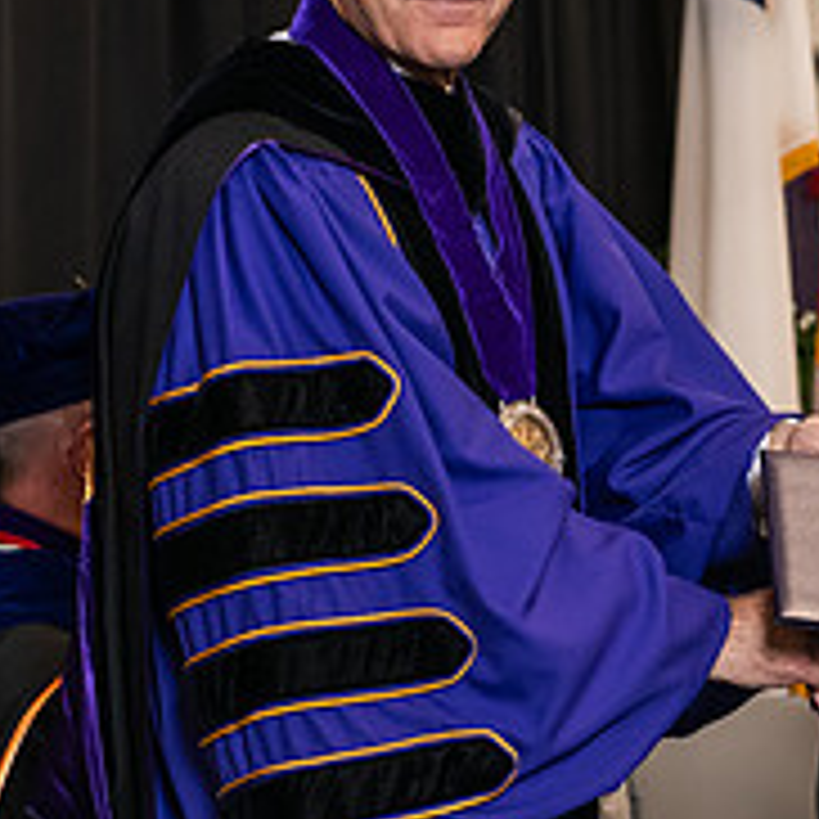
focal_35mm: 179
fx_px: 4791
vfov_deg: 9.8
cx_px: 711
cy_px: 367
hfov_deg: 9.7
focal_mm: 66
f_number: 5
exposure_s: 1/125
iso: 1600
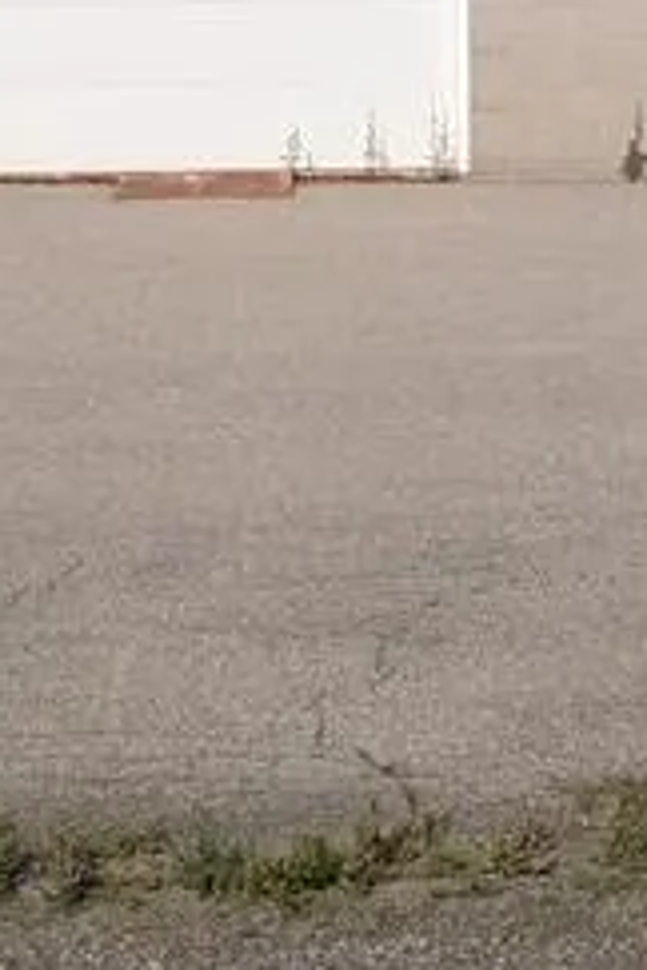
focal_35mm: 105
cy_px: -100
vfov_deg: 18.7
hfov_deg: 13.0
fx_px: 2830
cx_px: 306
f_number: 1.85
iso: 50
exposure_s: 1/3534
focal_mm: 6.81
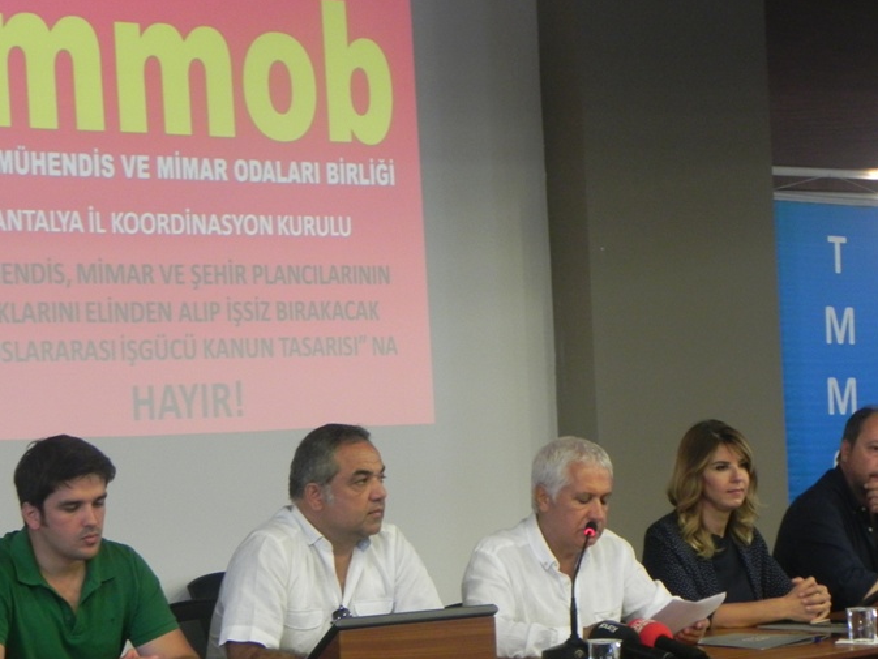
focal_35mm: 101
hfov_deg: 19.4
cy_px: 384
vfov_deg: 14.6
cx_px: 436
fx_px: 2562
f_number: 4
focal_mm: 15.1
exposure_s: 1/16.1
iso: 400
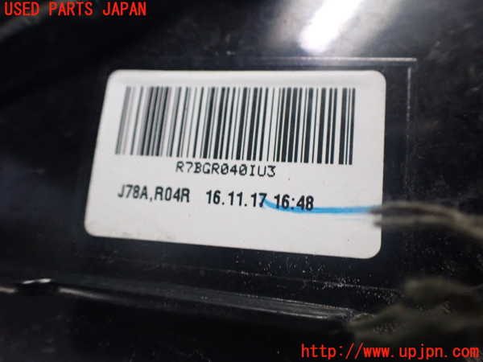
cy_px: 181
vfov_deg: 46.8
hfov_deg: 60.0
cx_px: 242
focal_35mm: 30
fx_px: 419
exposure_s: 1/100
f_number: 2.3
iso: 800
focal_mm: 5.4
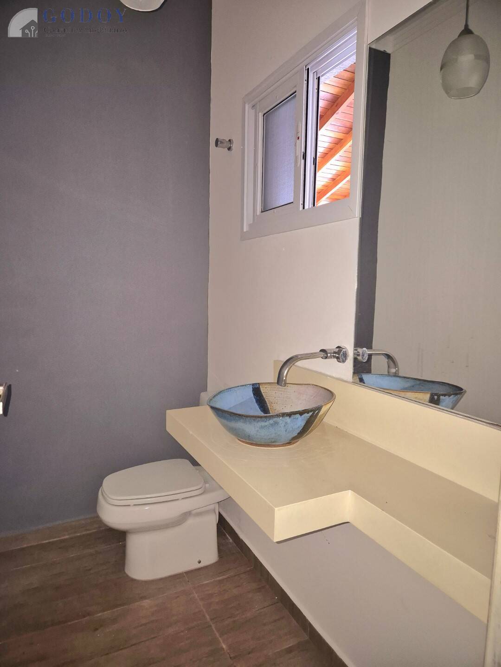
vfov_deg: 73.9
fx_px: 444
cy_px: 334
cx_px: 250
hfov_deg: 58.9
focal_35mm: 23
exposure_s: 1/8
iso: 500
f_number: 1.8
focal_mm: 5.4
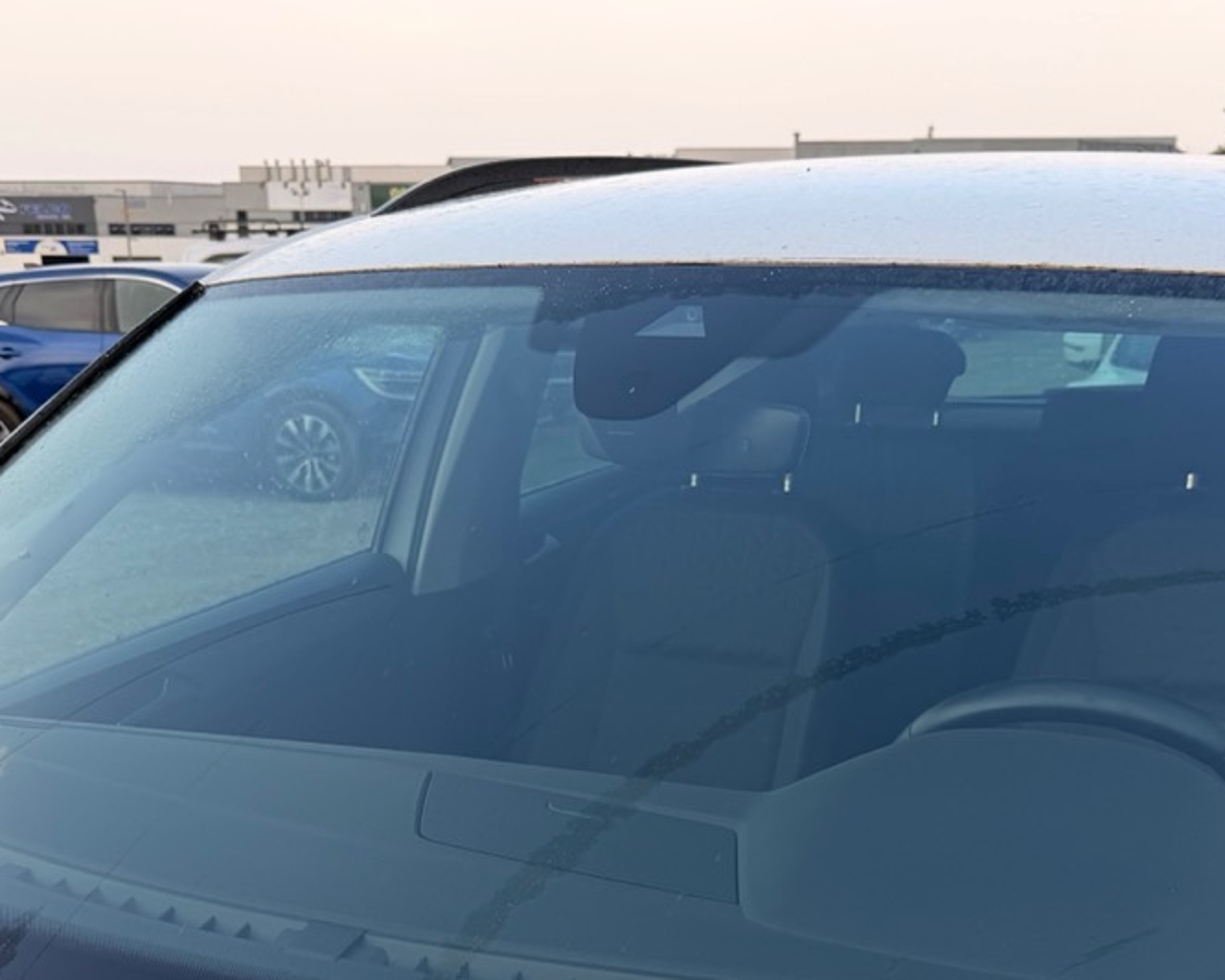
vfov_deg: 32.3
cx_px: 679
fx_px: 1632
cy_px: 818
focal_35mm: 45
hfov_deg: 41.1
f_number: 1.78
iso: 80
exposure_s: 1/772
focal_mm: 6.76
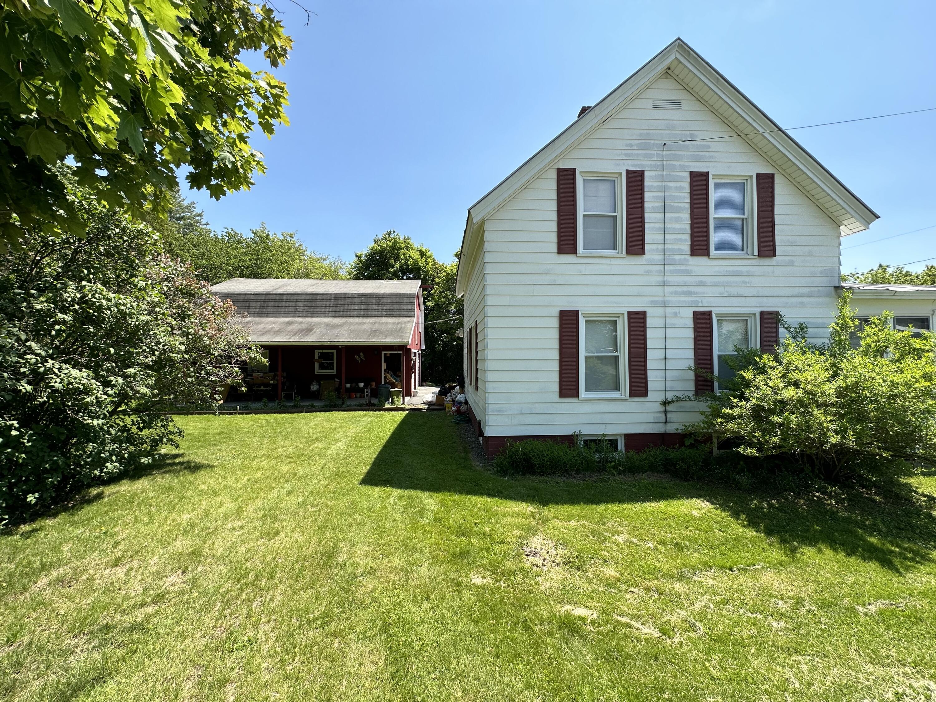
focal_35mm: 14
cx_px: 468
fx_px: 379
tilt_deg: +0.8
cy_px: 351
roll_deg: +0.5
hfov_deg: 102.1
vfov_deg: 85.7
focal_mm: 2.22
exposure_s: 1/979
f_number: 2.2
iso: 50
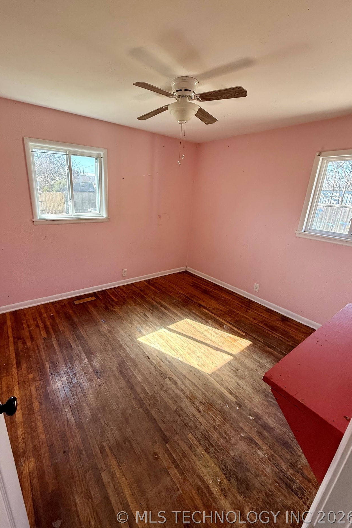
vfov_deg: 100.4
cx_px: 156
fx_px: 220
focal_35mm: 15
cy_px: 258
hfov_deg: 77.1
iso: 80
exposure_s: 1/99
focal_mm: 2.22
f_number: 2.2
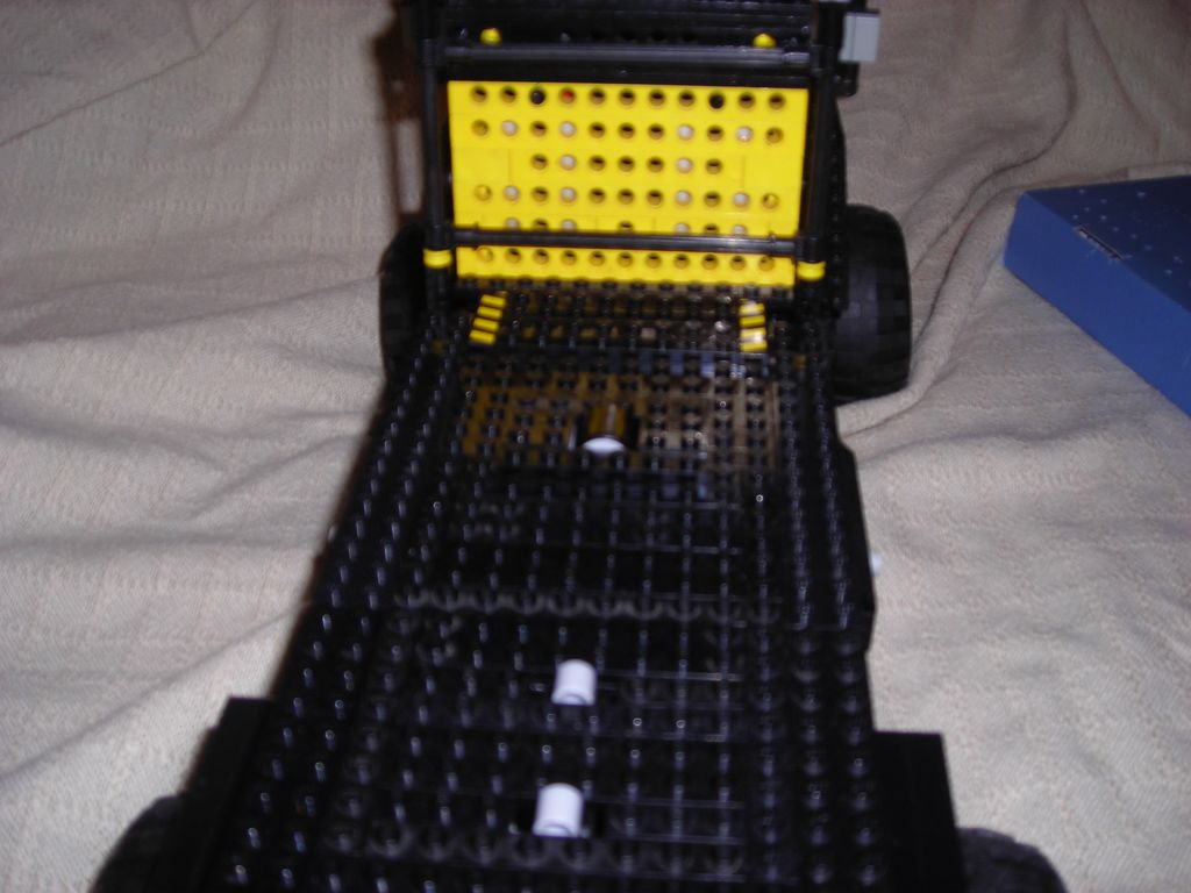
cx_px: 596
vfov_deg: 37.7
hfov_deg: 49.0
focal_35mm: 38
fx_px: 1307
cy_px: 446
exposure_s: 1/60.1
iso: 50
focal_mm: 6.3
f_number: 3.2
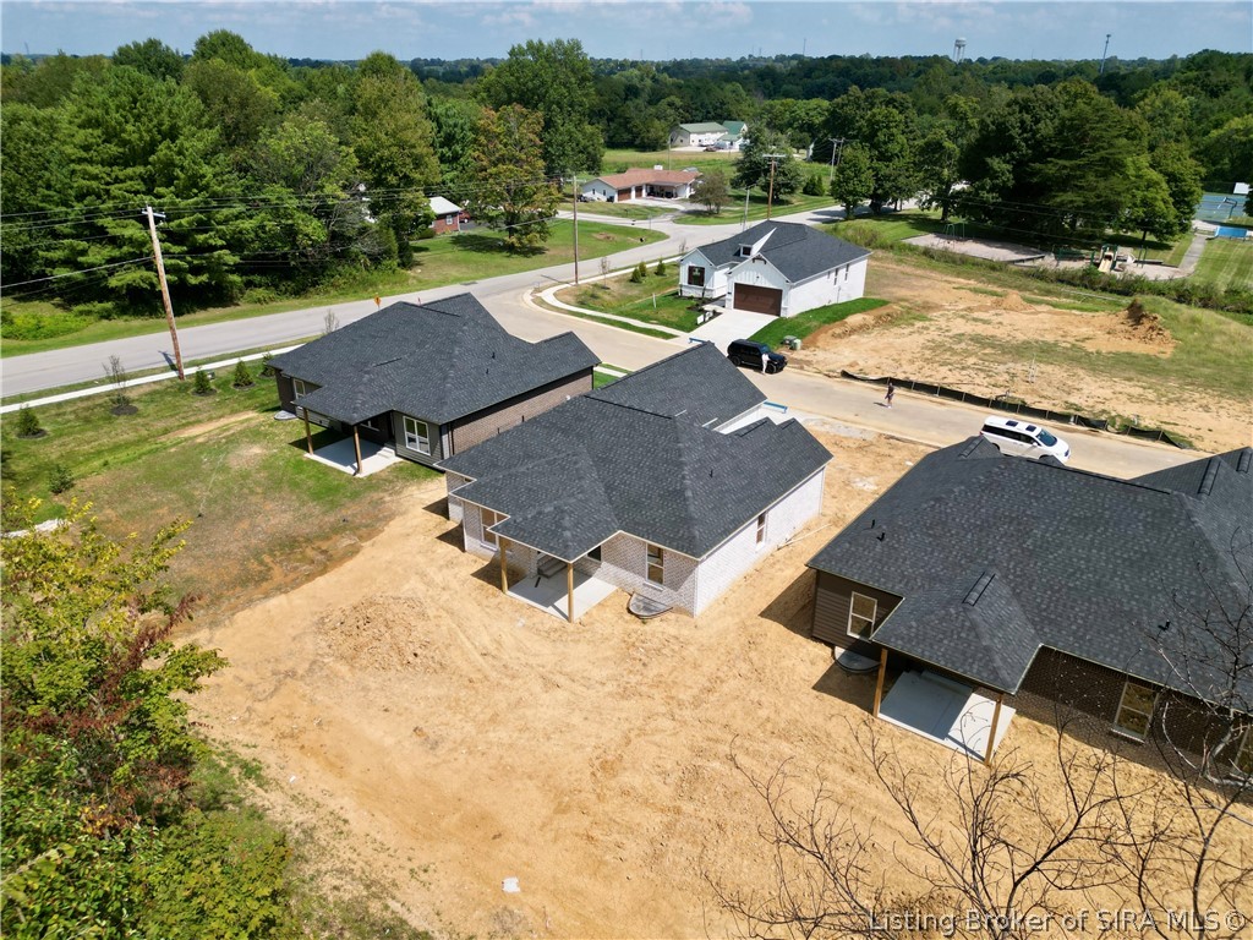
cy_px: 470
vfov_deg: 56.8
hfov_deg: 71.6
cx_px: 626
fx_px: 869
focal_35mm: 24
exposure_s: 1/3200
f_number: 1.7
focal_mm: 6.72
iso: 120
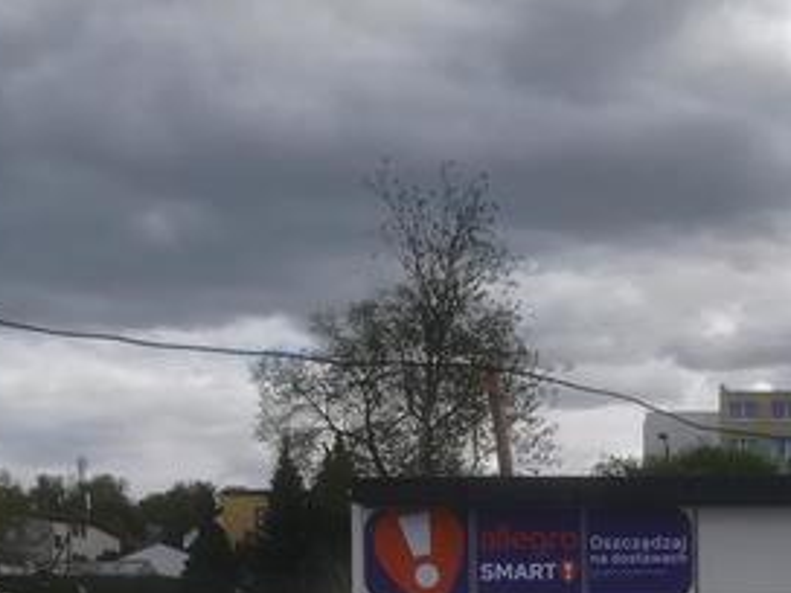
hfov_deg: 26.1
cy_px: 644
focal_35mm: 67
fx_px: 1531
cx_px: 928
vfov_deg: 20.9
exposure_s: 1/812
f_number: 2.2
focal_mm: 3.83
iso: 50
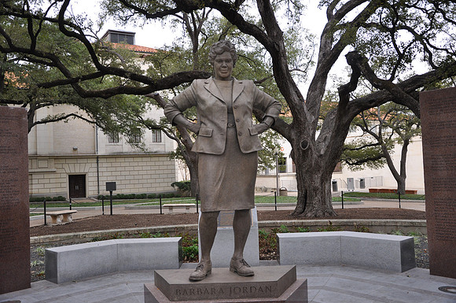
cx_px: 228
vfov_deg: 36.8
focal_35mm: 36
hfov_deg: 53.2
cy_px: 152
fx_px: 455
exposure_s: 1/80
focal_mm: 24
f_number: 4.5
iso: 400
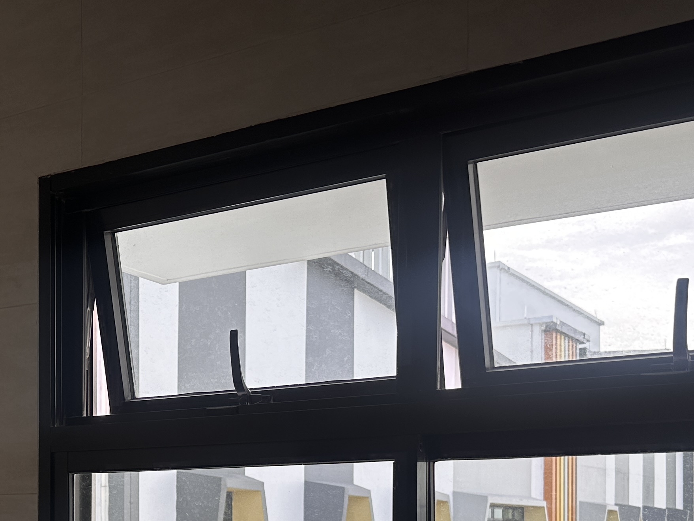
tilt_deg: -0.1
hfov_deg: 34.1
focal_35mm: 55
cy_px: 525
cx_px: 158
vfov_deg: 25.2
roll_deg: -0.2
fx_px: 1103
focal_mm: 6.86
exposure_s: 1/709
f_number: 1.78
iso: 80
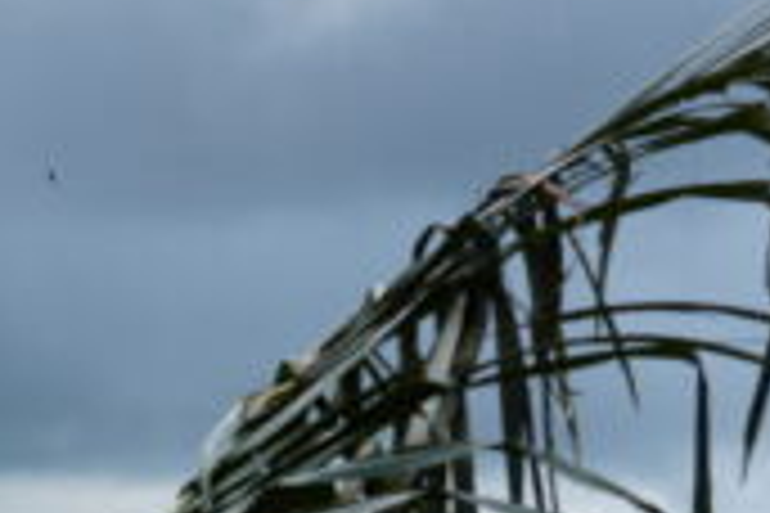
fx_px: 4855
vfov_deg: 6.0
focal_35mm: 227
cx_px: -1085
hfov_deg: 8.3
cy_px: 817
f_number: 10
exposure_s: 1/160
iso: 100
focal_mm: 38
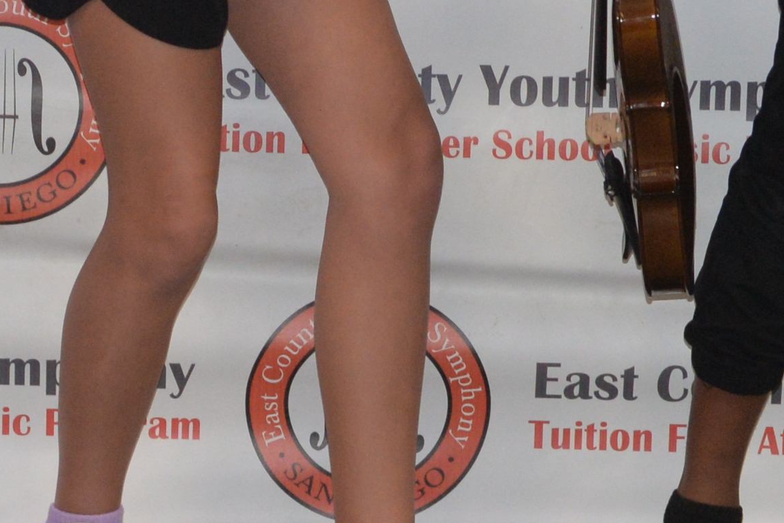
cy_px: -549
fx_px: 5686
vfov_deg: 5.2
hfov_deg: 7.9
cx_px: 235
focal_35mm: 261
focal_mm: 50
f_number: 5.6
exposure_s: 1/160
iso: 1600
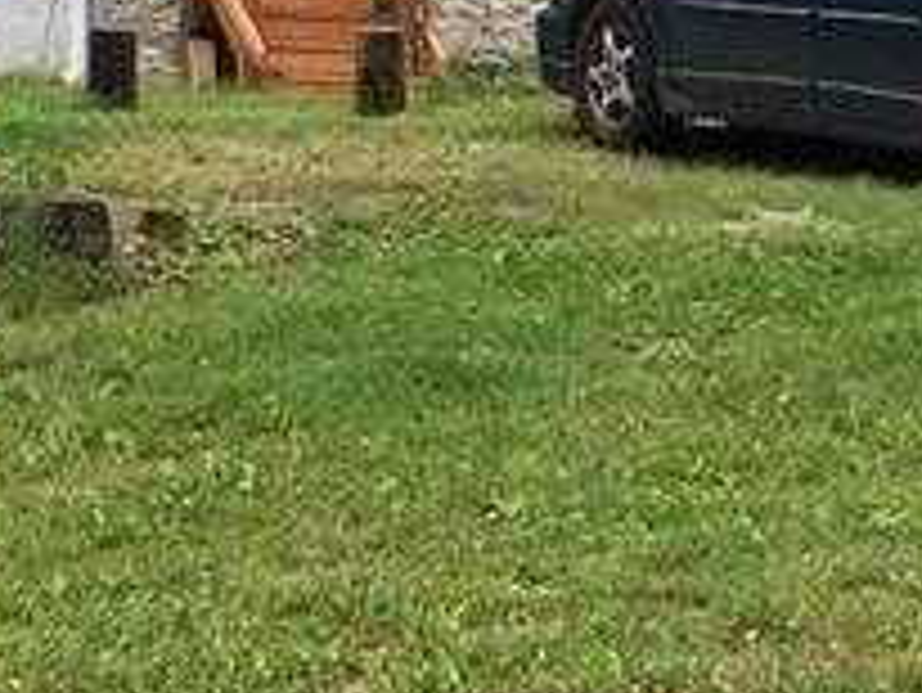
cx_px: 1304
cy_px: 436
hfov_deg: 13.0
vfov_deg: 10.2
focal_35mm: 145
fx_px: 3864
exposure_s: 1/434
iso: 25
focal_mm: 4.15
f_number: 2.2
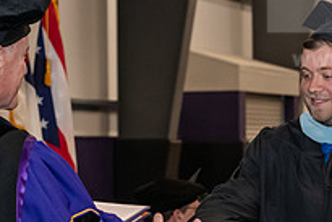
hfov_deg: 10.4
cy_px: 93
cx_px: 219
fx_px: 1827
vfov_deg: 6.9
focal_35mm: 198
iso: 2500
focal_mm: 70
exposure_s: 1/200
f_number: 5.6
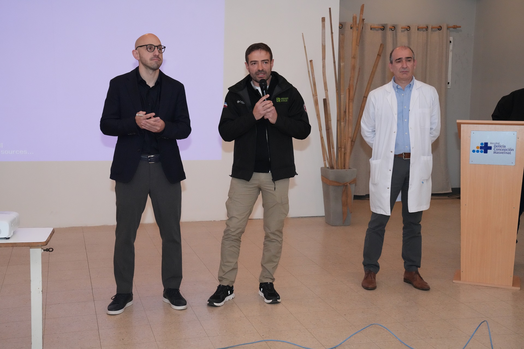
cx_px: 262
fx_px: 742
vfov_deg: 26.5
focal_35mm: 51
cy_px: 174
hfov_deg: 38.9
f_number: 8
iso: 6400
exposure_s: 1/100
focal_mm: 51
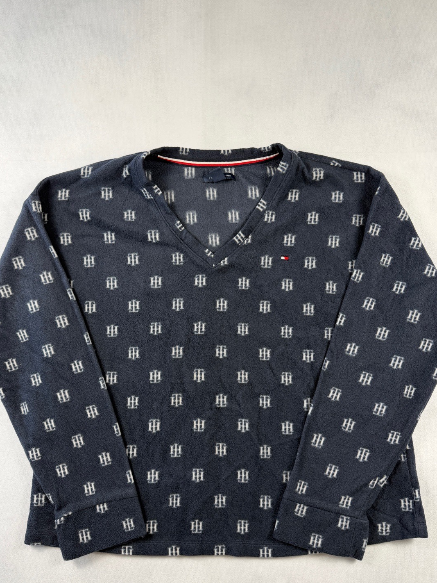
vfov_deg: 65.1
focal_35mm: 27
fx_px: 454
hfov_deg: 51.4
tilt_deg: -71.9
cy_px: 324
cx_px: 215
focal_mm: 6.76
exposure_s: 1/121
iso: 64
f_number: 1.78
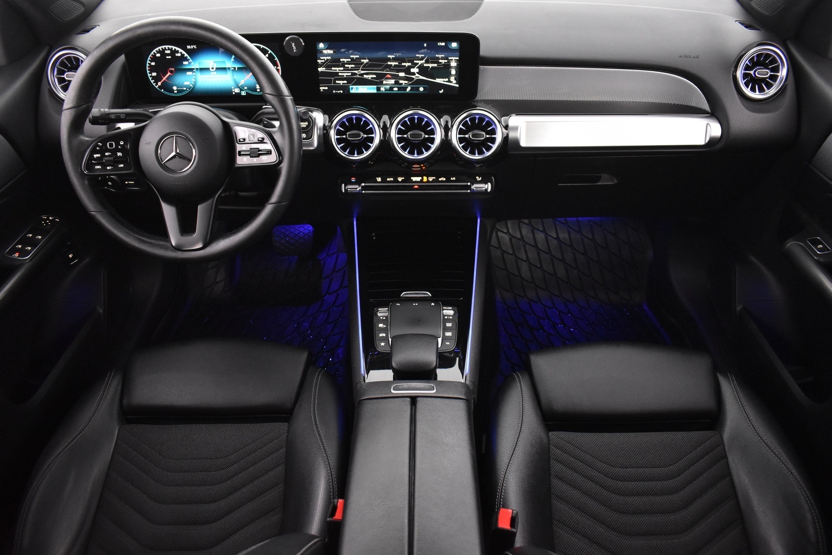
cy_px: 278
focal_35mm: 27
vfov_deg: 47.9
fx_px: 624
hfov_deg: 67.4
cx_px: 416
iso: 3200
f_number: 3.5
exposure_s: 1/15
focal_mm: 18
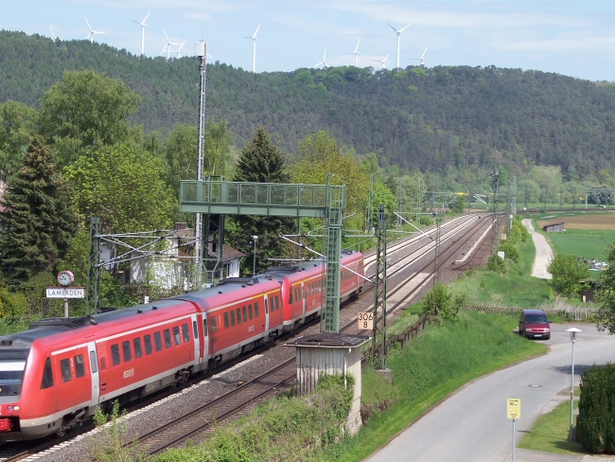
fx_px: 1991
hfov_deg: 17.5
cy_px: 258
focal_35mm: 112
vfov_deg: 13.2
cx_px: 243
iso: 100
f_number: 5.6
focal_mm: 18.7
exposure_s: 1/250
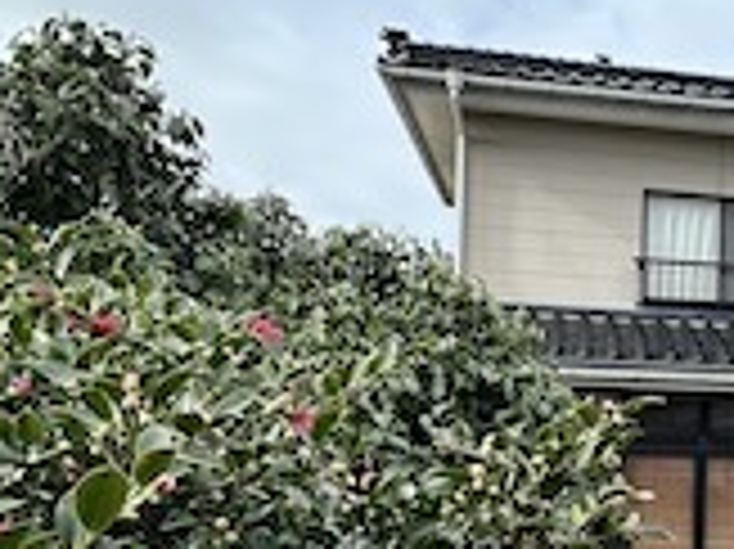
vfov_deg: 40.0
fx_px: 657
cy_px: 547
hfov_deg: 54.3
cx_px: 590
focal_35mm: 31
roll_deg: -2.0
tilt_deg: +1.5
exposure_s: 1/651
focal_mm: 2.22
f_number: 2.2
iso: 40
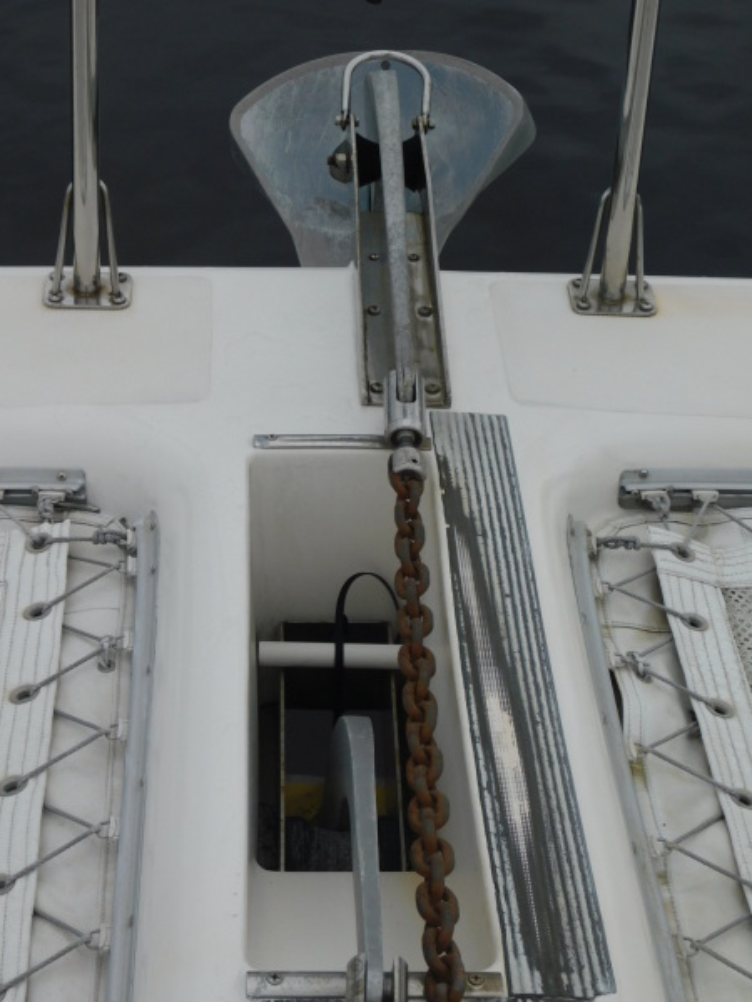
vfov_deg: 27.4
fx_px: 2057
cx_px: 376
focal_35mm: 71
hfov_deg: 20.7
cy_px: 501
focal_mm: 12.6
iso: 125
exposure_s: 1/500
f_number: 4.3
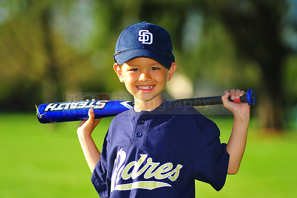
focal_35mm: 180
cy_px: 99
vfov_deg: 7.6
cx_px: 148
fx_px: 1484
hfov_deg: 11.4
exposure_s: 1/1250
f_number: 3.5
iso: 200
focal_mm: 180
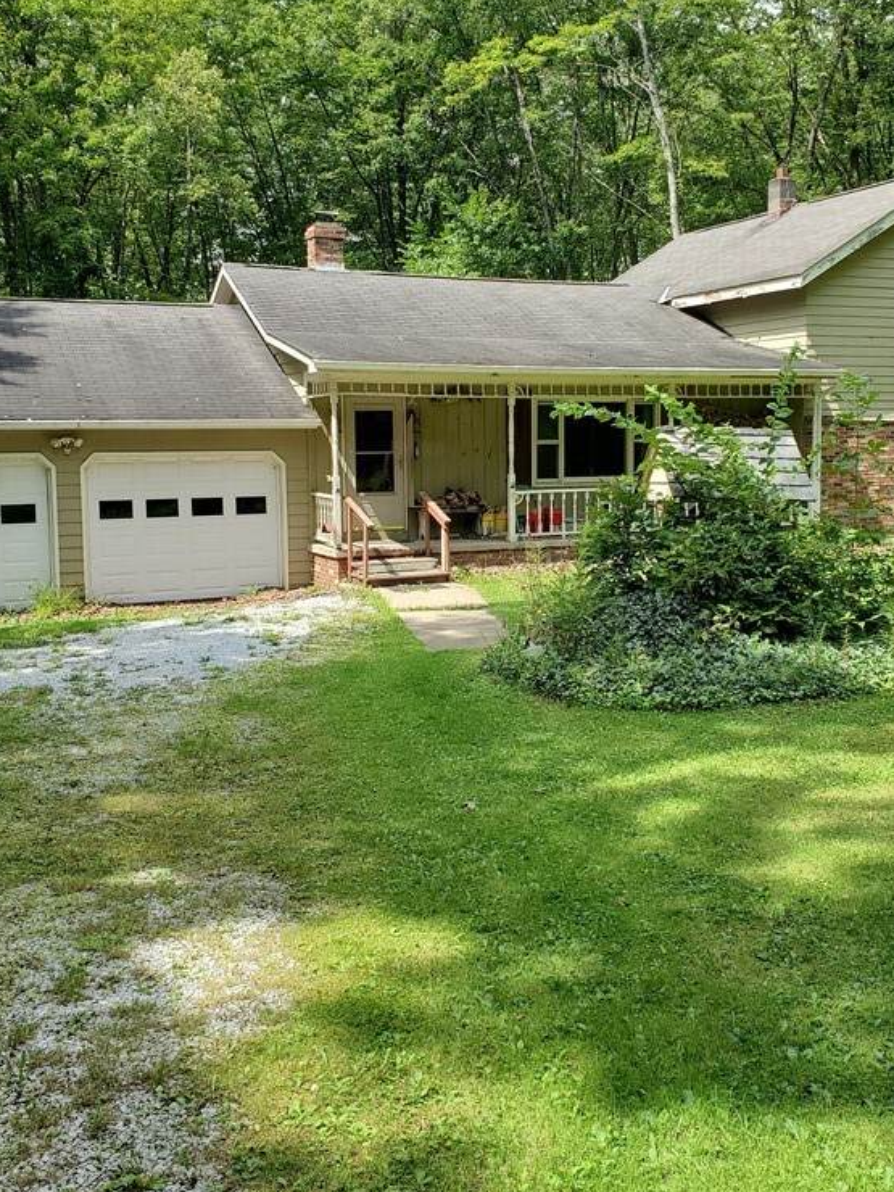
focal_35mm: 36
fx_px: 1240
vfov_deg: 51.3
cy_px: 556
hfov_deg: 39.6
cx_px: 507
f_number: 2.4
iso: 50
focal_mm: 4.3
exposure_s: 1/758
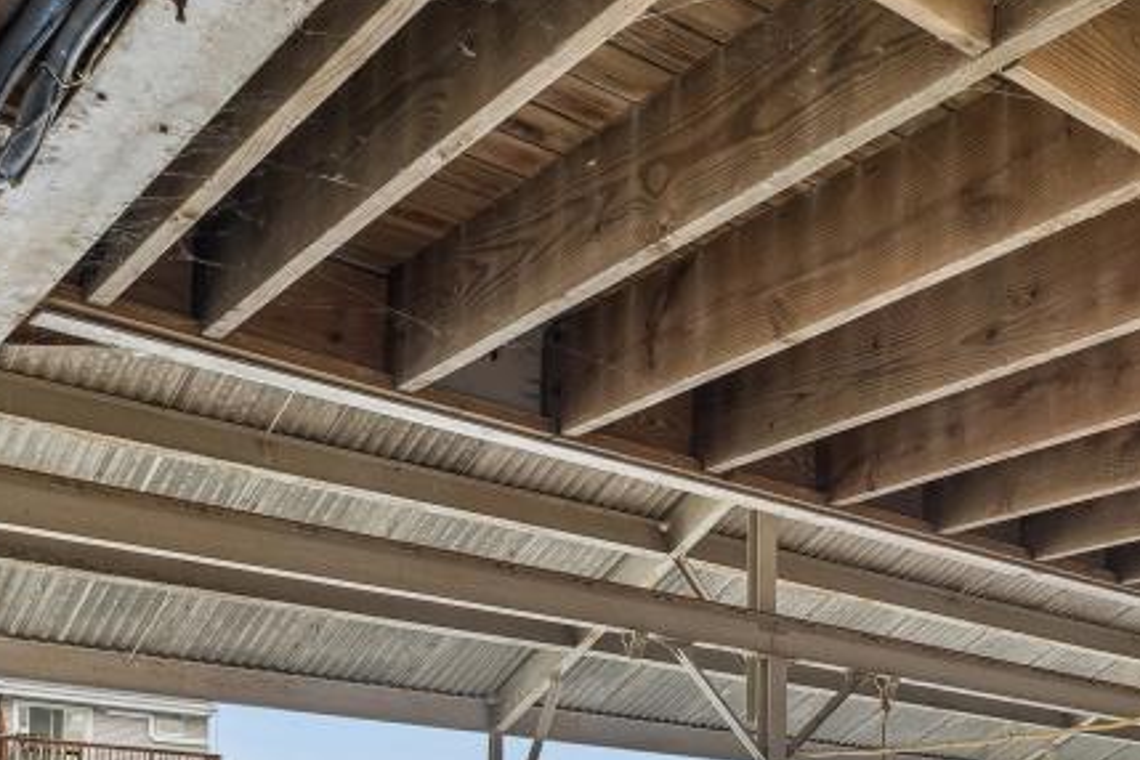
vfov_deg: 24.5
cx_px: 1108
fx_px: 1552
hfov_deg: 36.7
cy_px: 954
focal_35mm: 49
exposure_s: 1/60
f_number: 5.6
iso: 200
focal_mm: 14
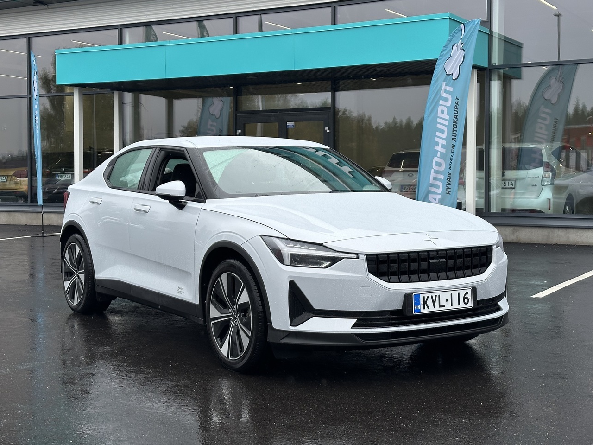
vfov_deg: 27.0
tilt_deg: -1.5
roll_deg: -0.3
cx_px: 296
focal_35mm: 54
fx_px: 925
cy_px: 198
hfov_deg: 35.5
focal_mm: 6.86
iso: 64
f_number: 1.78
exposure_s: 1/1453
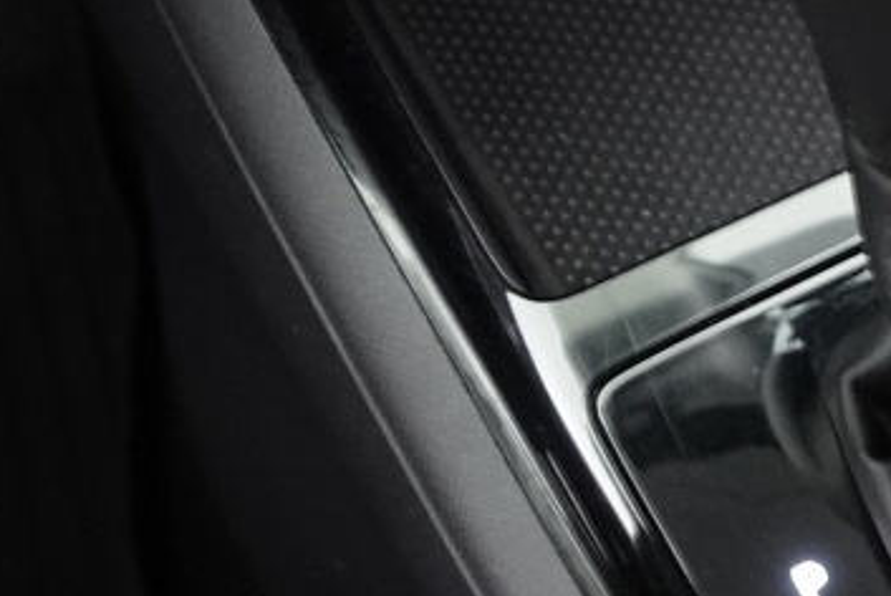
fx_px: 2725
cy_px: 104
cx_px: 1078
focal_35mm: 110
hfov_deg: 17.7
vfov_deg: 12.4
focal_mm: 9.4
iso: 1250
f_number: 1.8
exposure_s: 1/8
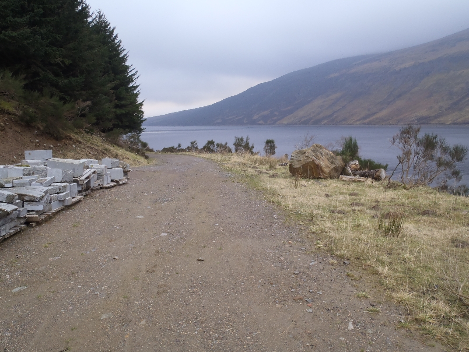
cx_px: 234
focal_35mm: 28
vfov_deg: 49.7
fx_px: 379
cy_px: 176
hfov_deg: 63.4
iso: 80
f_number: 3.5
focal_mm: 5
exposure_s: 1/60
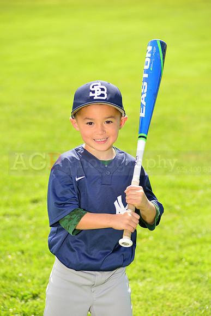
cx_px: 106
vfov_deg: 16.4
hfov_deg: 11.0
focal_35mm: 125
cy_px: 158
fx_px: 1098
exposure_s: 1/250
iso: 100
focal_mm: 125
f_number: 5
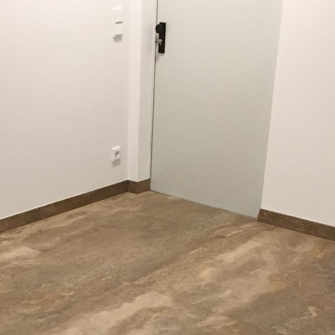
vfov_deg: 22.6
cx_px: 101
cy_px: 347
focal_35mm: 73
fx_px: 799
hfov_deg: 23.5
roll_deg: +0.4
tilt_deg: -28.4
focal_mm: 4.15
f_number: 2.2
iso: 250
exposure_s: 1/33
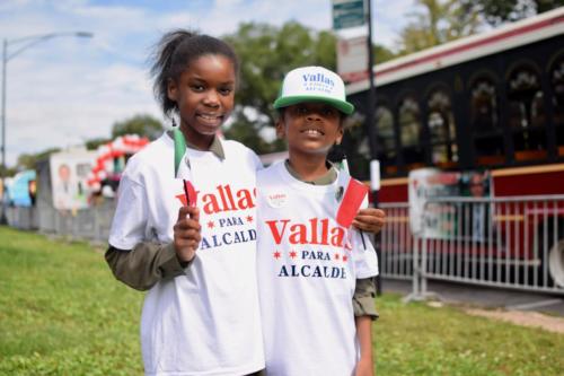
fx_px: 822
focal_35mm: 52
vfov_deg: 25.7
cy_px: 188
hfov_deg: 37.9
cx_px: 282
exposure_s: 1/1000
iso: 200
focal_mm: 35
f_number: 2.5
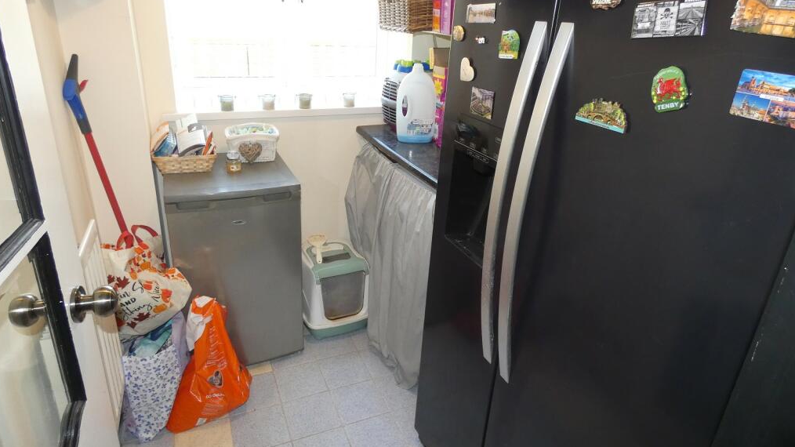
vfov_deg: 51.4
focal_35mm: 22
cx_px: 394
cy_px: 201
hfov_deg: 81.2
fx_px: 464
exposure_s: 1/60
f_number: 2.8
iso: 400
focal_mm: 3.6
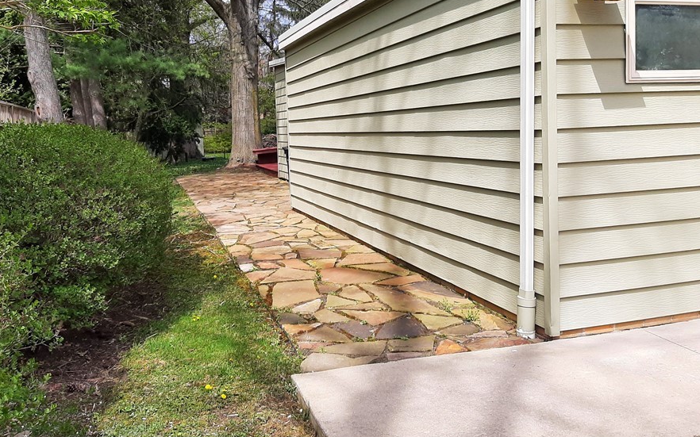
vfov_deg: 39.3
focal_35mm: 32
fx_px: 610
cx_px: 303
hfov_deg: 59.4
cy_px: 181
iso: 40
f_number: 1.7
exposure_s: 1/1667
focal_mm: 3.93
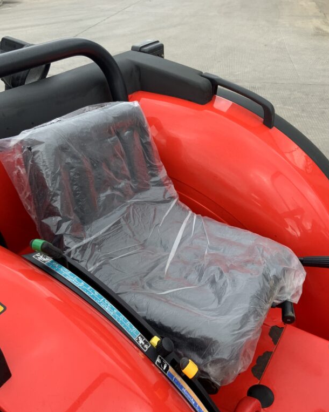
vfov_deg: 47.9
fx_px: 463
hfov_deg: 39.0
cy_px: 206
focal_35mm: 38
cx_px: 198
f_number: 1.8
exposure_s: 1/324
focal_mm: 3
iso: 16
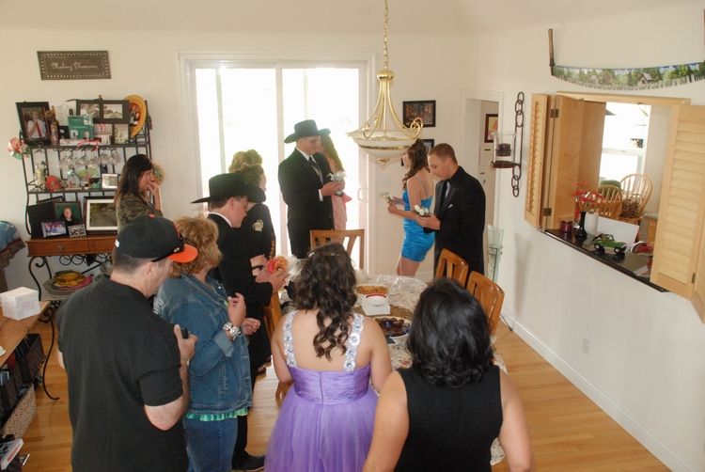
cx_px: 352
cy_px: 236
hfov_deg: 57.2
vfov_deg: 40.1
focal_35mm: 33
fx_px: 647
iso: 1600
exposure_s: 1/100
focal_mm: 22
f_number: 5.6
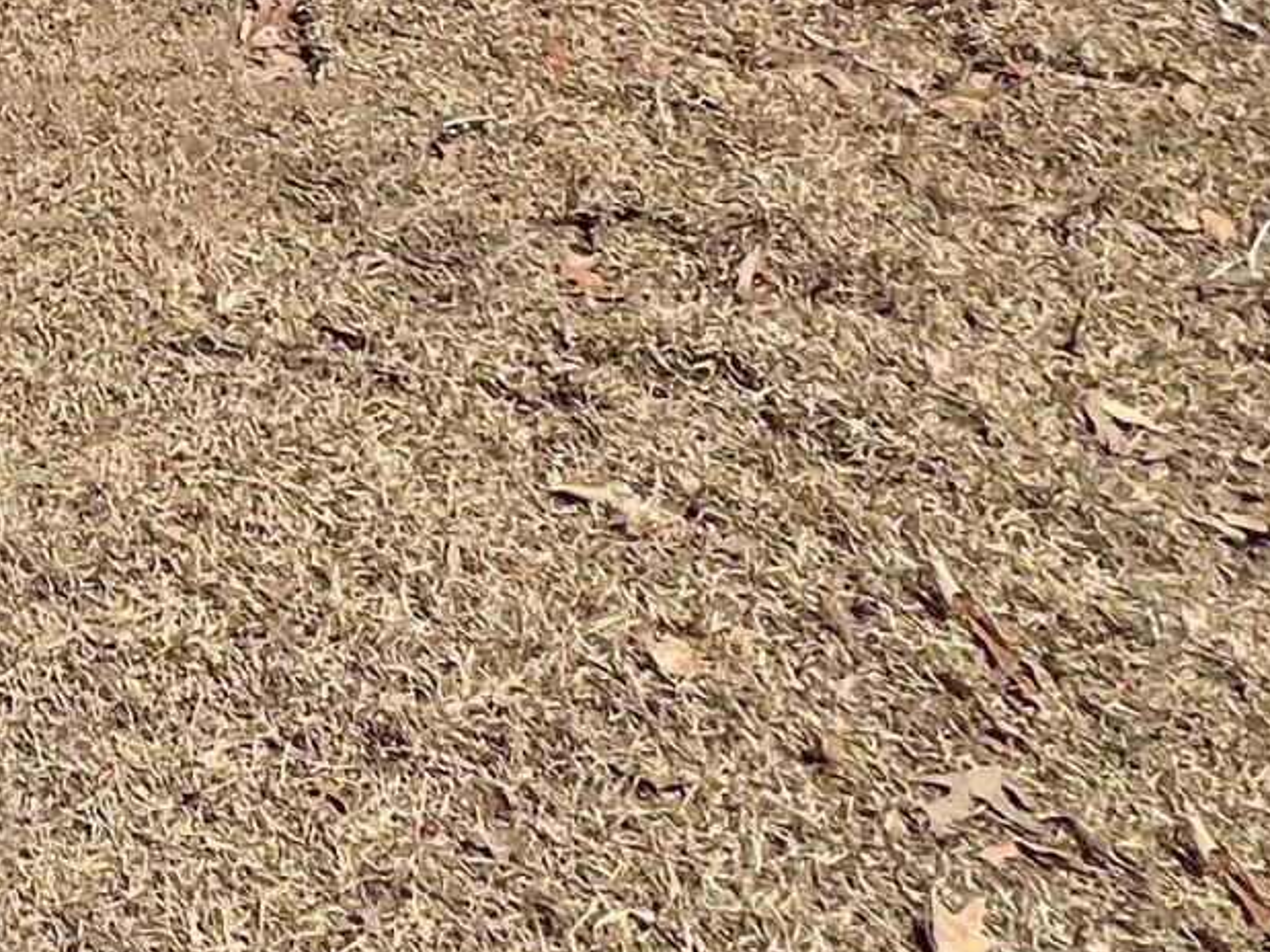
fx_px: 2311
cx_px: -911
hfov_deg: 21.8
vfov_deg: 18.1
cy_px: -788
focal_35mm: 63
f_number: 1.8
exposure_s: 1/2096
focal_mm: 1.57
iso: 32
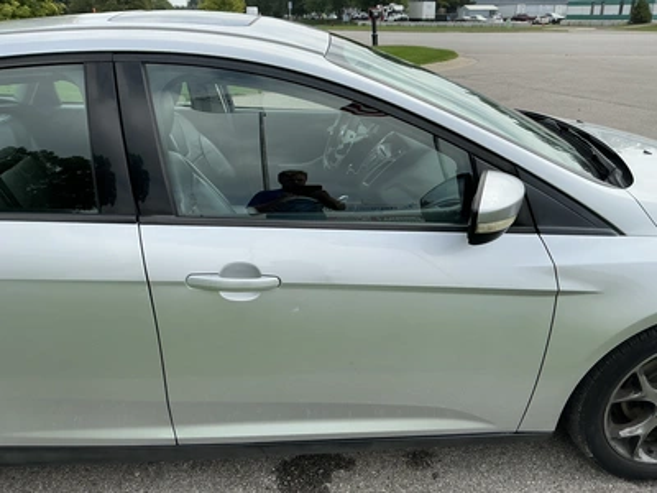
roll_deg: +1.8
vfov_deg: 49.7
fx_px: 531
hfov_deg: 63.4
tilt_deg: -21.0
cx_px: 328
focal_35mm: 28
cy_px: 246
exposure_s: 1/1311
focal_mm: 3
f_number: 1.8
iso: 25
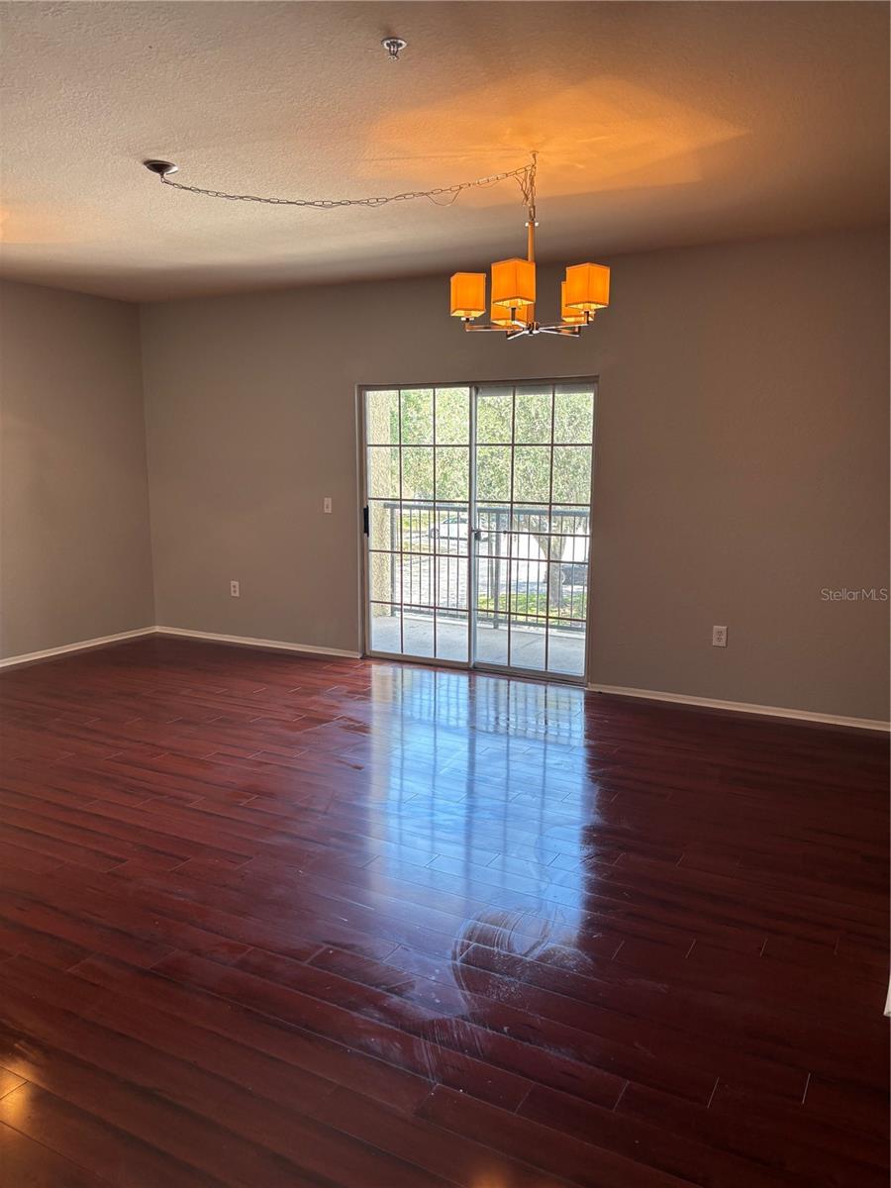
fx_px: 892
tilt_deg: -9.8
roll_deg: -0.4
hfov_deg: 53.1
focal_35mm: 26
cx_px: 446
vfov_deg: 67.3
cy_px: 594
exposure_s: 1/120
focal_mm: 5.96
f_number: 1.6
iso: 80
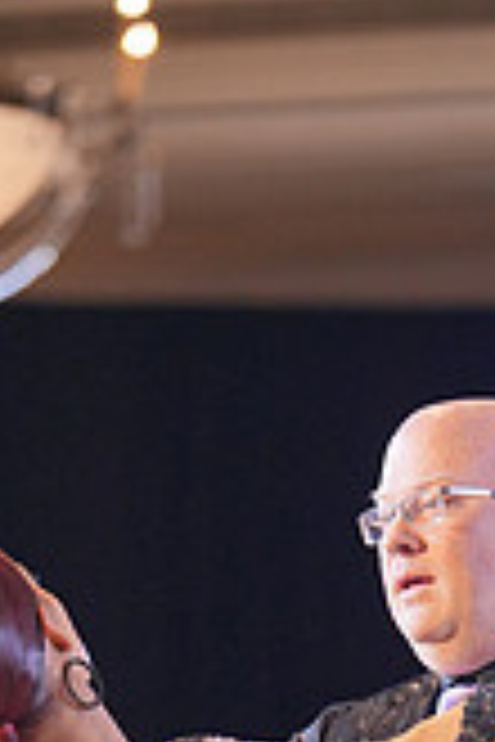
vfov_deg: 6.9
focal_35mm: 295
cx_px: 389
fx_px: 6084
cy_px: 1201
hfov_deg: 4.7
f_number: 2
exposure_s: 1/500
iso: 2000
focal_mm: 84
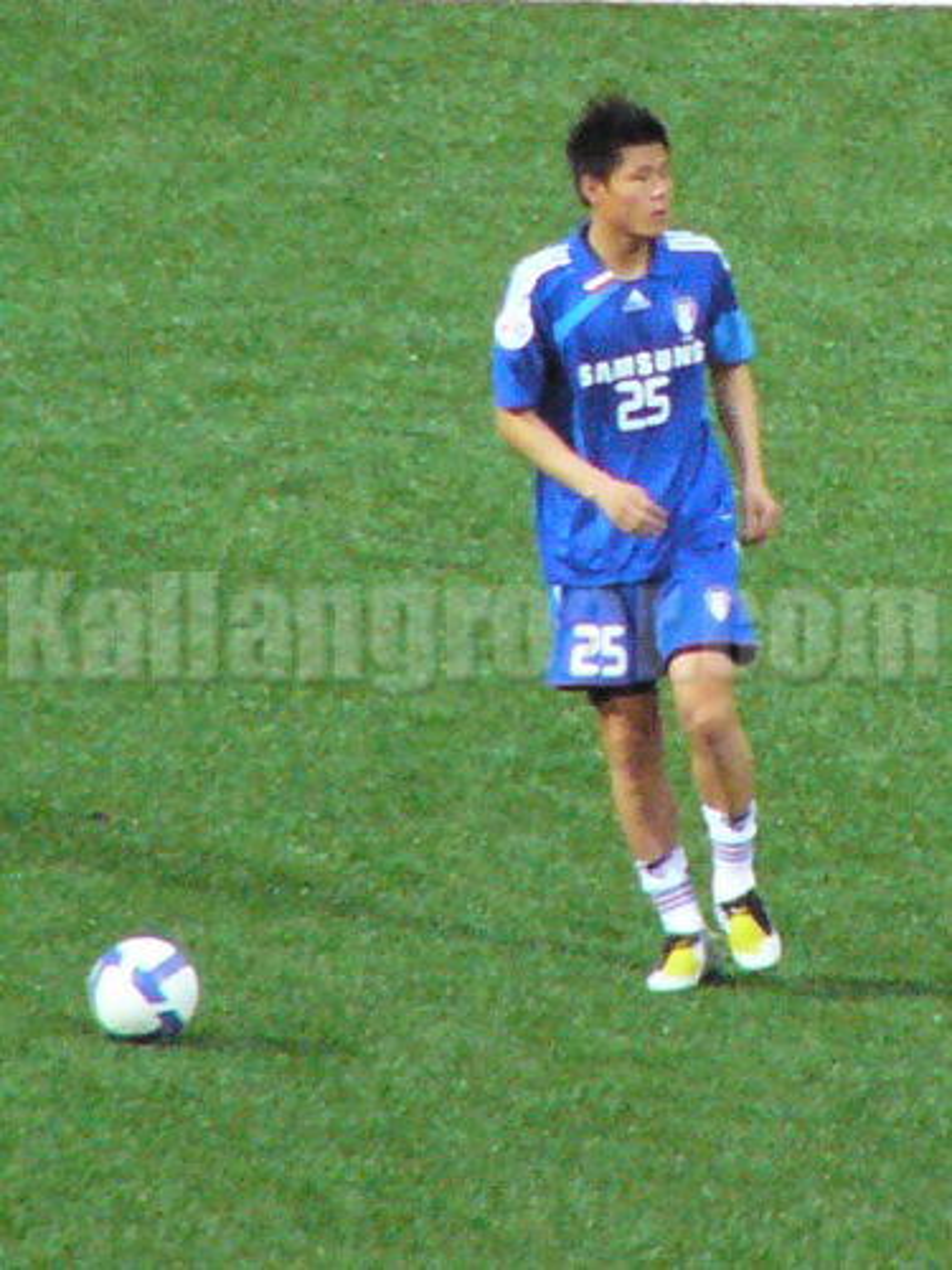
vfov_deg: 4.6
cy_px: 635
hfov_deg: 3.4
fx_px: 15841
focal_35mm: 432
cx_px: 476
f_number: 2.8
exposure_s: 1/320
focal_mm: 72
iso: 400
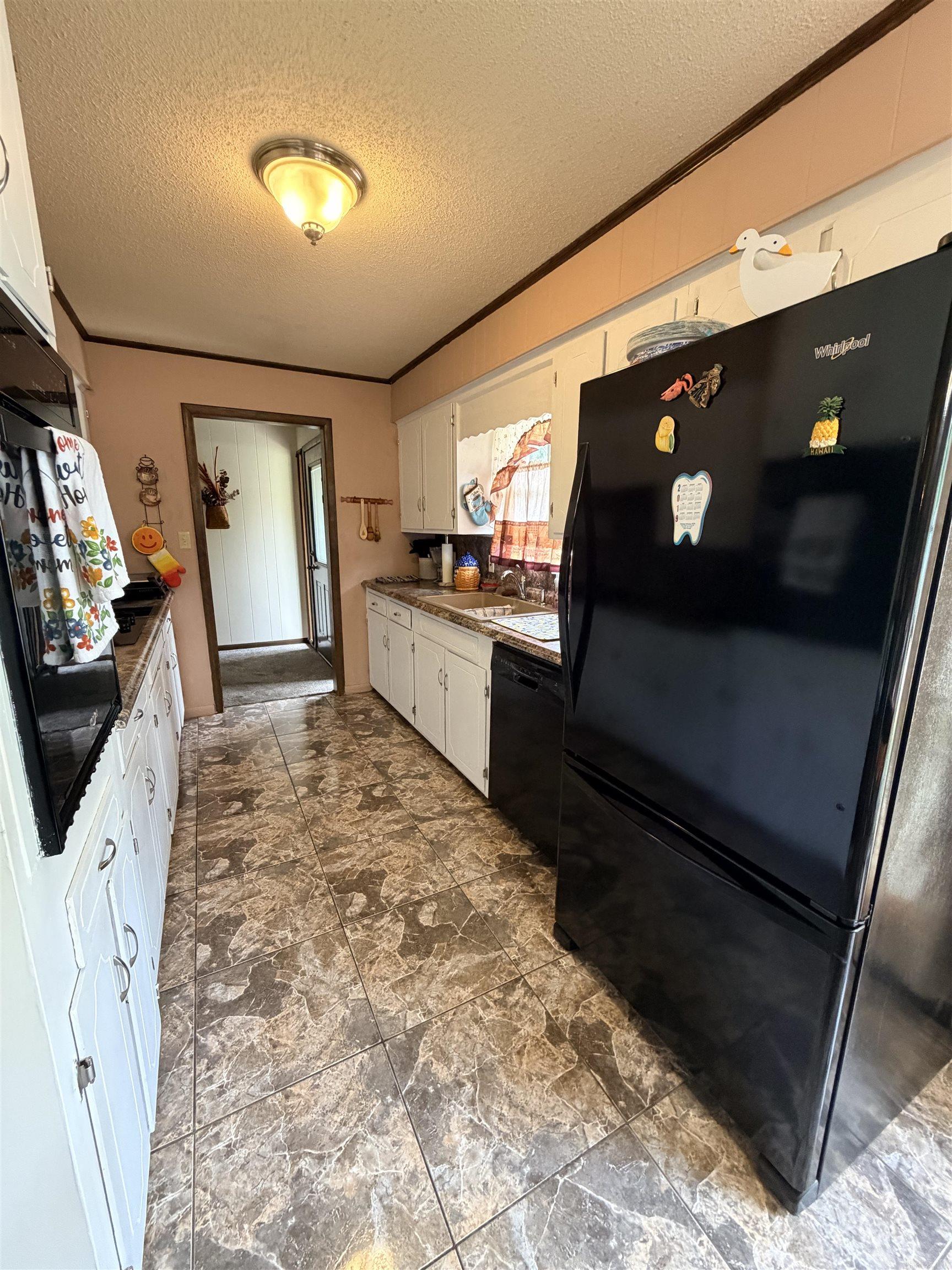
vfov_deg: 102.1
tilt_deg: -11.8
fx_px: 513
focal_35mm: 14
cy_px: 635
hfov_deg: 85.7
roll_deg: -0.7
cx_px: 476
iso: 500
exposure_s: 1/60
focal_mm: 2.22
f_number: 2.2
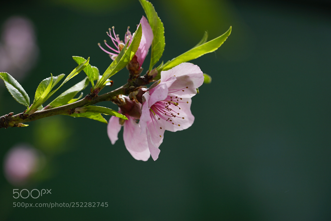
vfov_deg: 15.2
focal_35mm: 90
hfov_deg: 22.6
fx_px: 827
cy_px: 110
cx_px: 166
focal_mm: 90
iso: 100
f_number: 6.3
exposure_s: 1/160
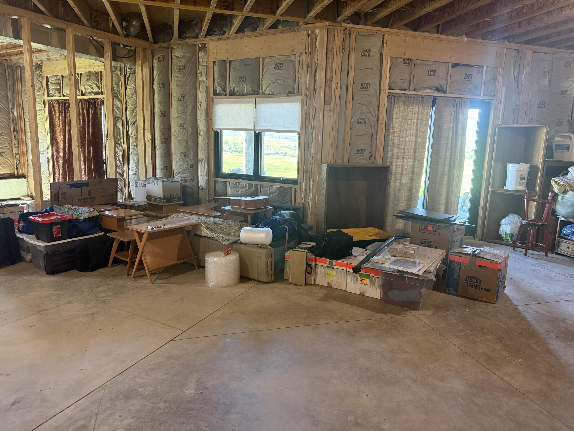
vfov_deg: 56.8
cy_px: 216
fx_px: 398
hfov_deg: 71.6
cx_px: 287
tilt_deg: -9.3
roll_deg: -1.8
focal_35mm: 24
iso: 400
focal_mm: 6.76
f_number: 1.78
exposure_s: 1/60
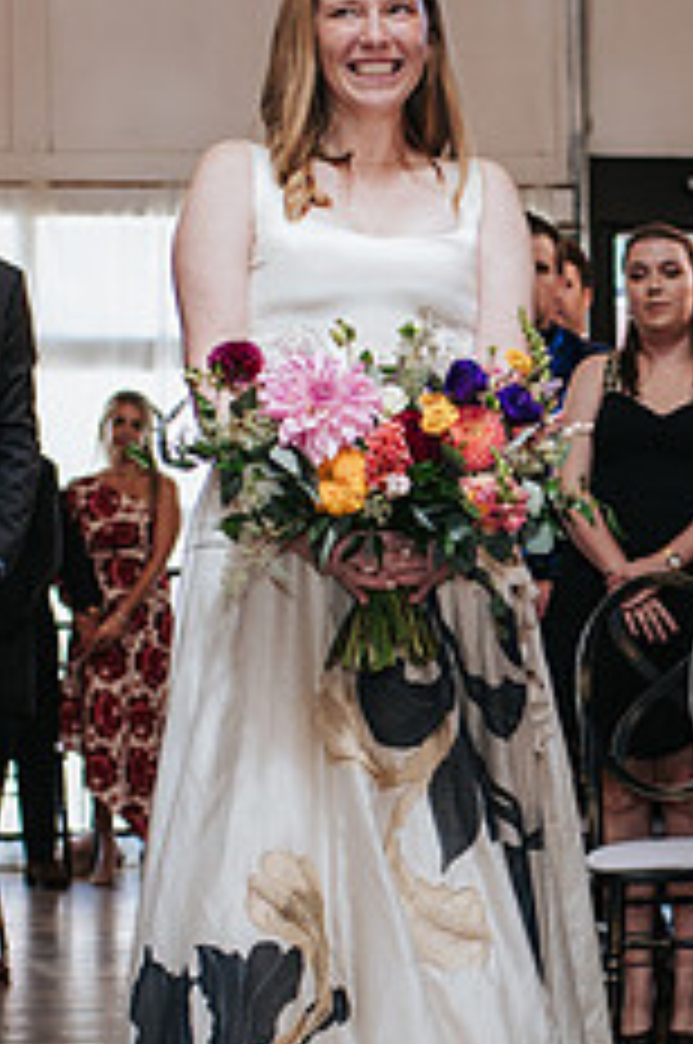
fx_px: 3070
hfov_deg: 12.7
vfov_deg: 19.3
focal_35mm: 106
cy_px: 676
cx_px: 683
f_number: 3.2
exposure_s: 1/200
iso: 800
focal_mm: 35
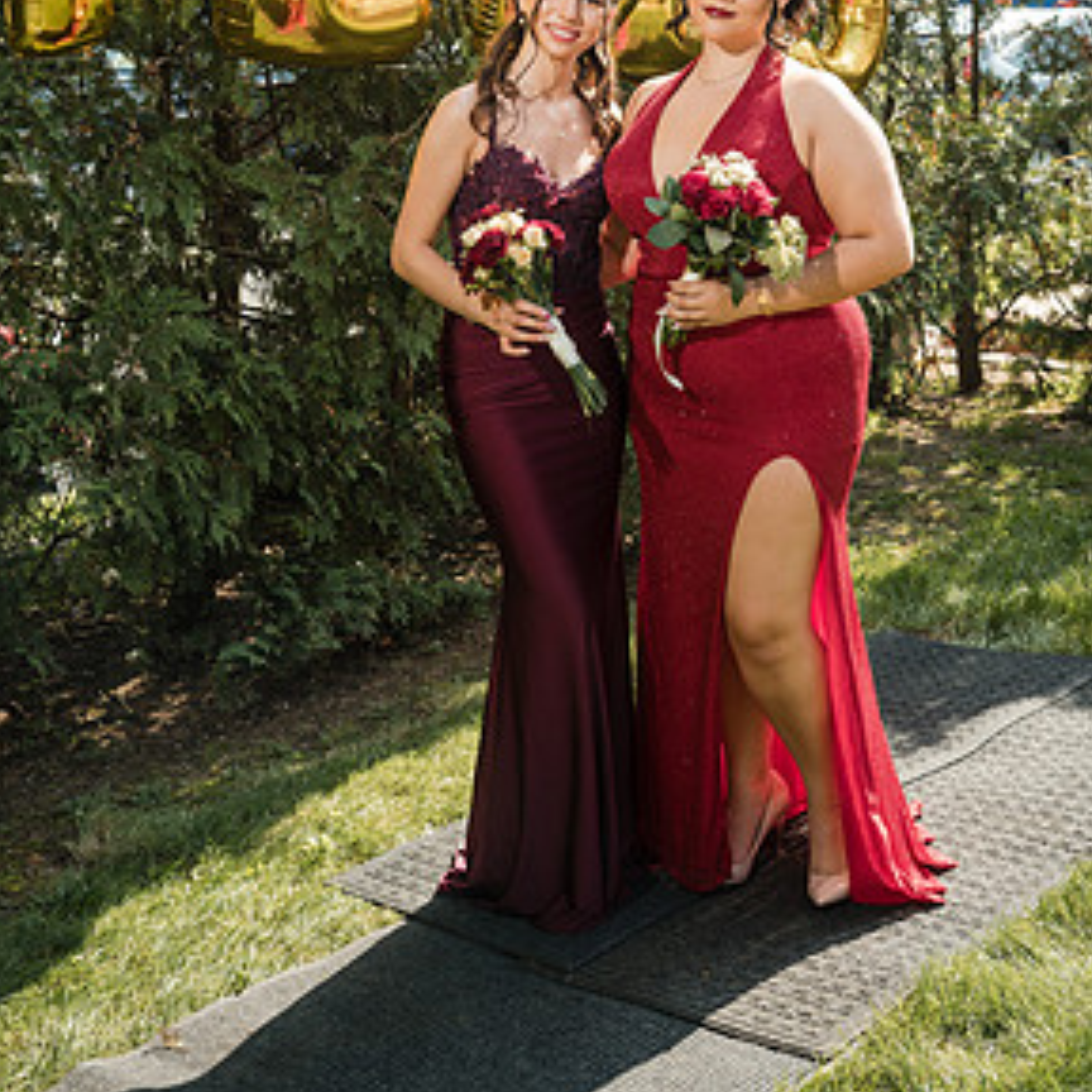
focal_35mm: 57
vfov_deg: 29.6
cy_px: 292
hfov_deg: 30.0
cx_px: 527
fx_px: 2034
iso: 200
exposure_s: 1/250
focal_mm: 43
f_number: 5
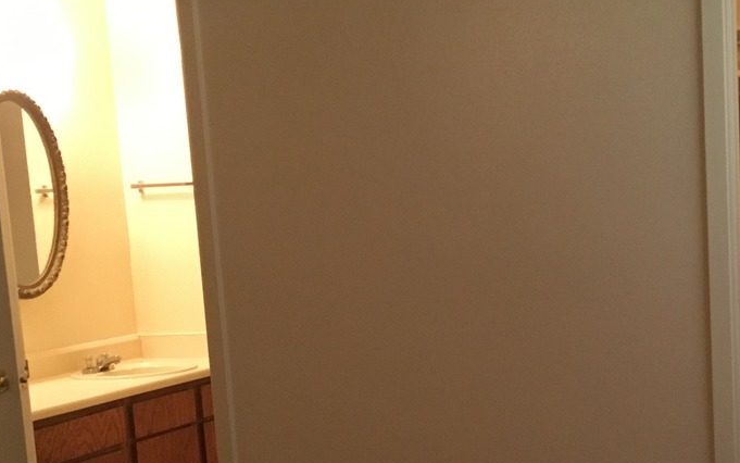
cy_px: 403
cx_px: 514
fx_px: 1311
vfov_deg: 19.7
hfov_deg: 31.2
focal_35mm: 65
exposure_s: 1/30
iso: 250
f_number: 2.2
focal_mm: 4.15
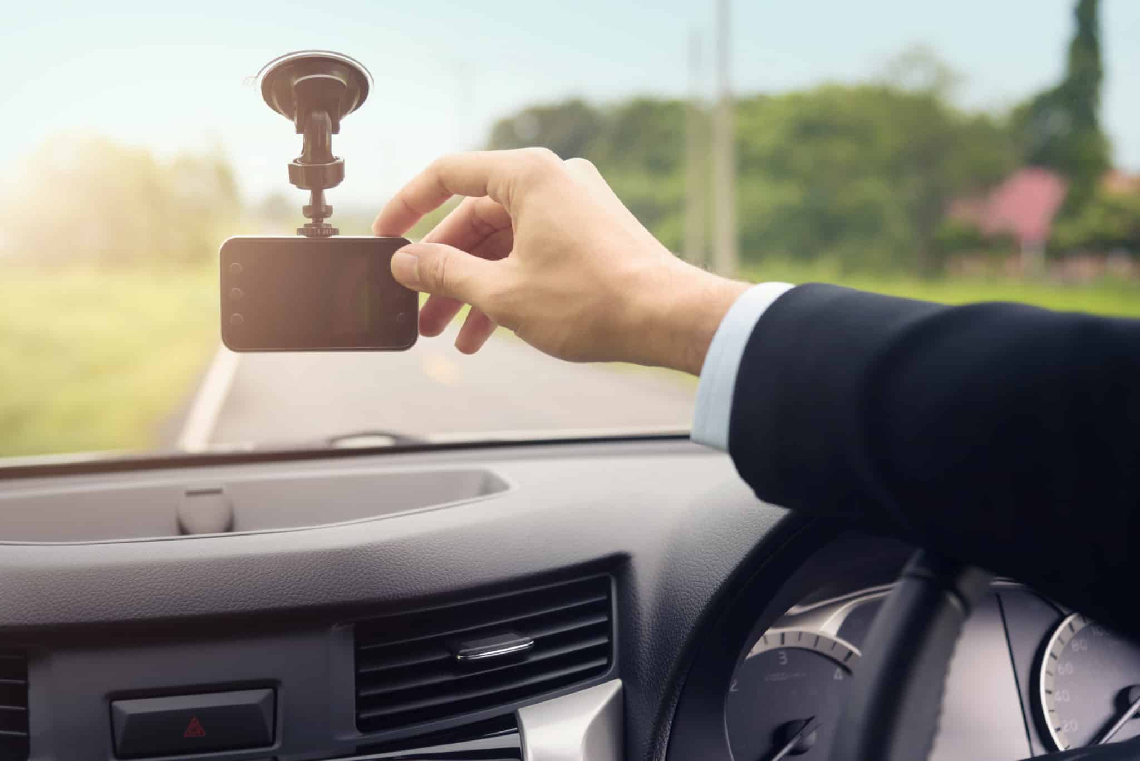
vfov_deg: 27.0
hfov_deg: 39.6
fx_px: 1584
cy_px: 380
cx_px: 570
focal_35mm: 50
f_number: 4
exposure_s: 1/100
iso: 200
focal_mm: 50
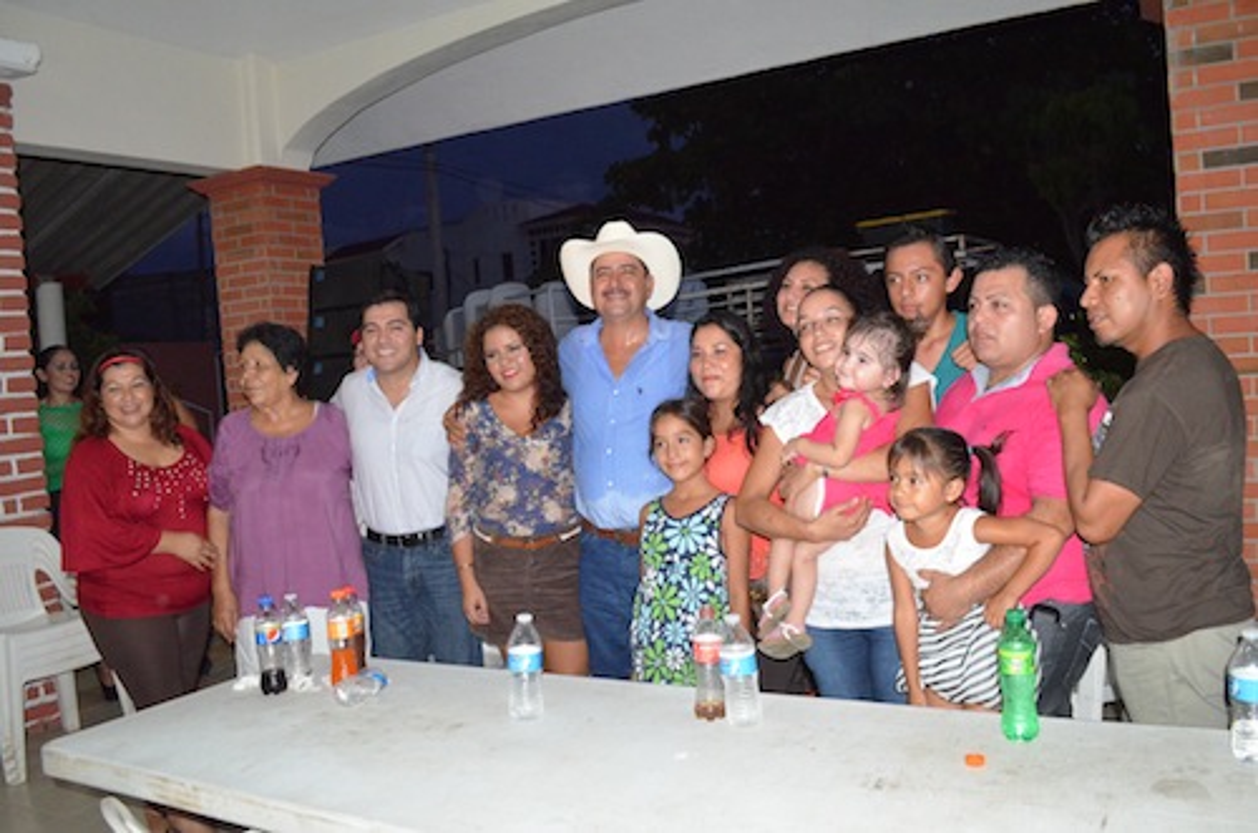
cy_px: 416
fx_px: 941
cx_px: 629
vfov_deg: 47.7
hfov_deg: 67.5
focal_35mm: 27
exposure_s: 1/80
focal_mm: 18
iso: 4000
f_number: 5.6
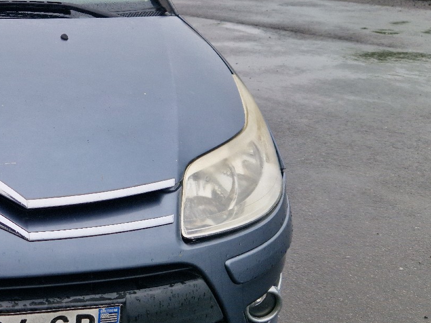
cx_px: -23
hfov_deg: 32.1
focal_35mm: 54
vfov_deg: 26.9
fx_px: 672
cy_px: 120
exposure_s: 1/417
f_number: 1.8
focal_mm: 5.4
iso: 50
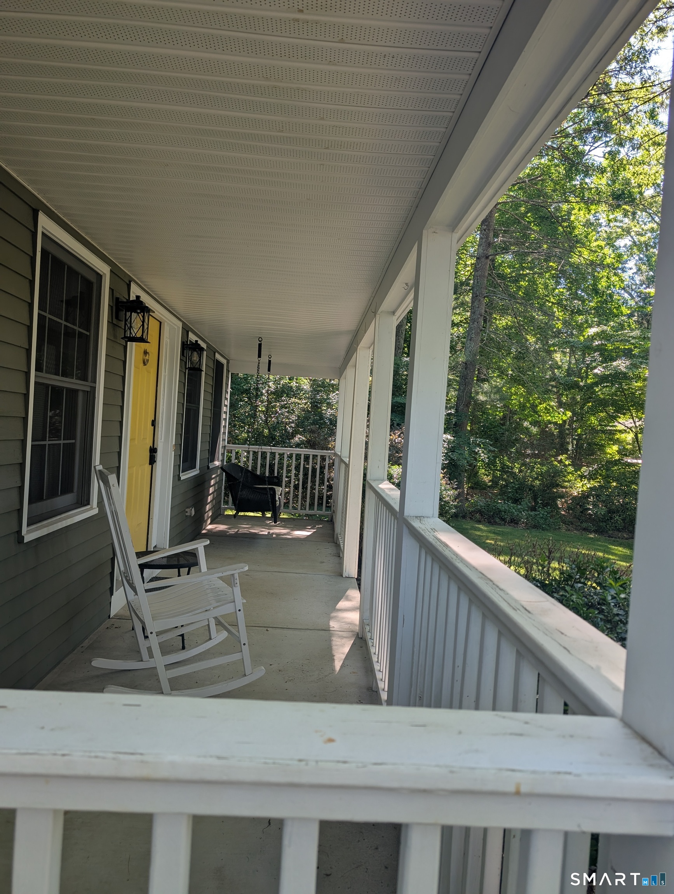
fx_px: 621
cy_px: 447
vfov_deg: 71.5
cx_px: 337
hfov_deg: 56.9
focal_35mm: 24
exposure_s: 1/71.7
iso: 19
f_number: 1.68
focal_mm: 6.9
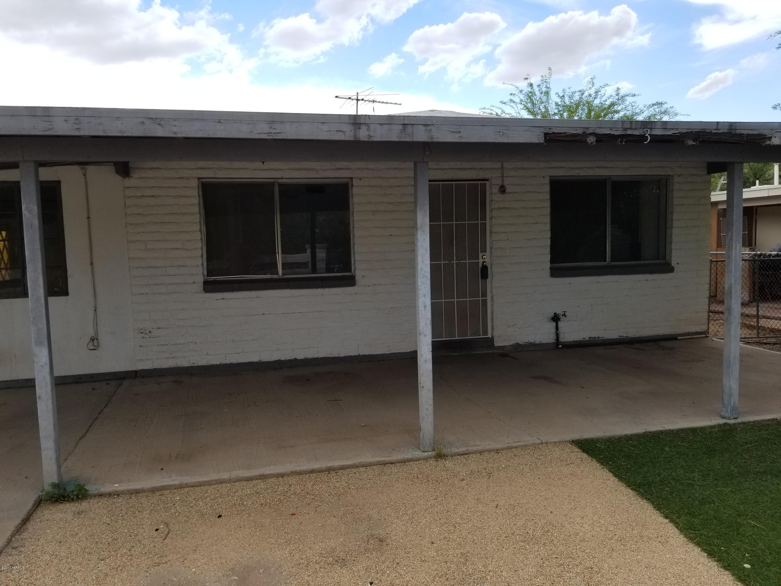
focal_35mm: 26
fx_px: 587
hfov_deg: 67.3
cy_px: 293
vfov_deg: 53.1
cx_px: 390
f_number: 1.7
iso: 50
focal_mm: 4.25
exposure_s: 1/976
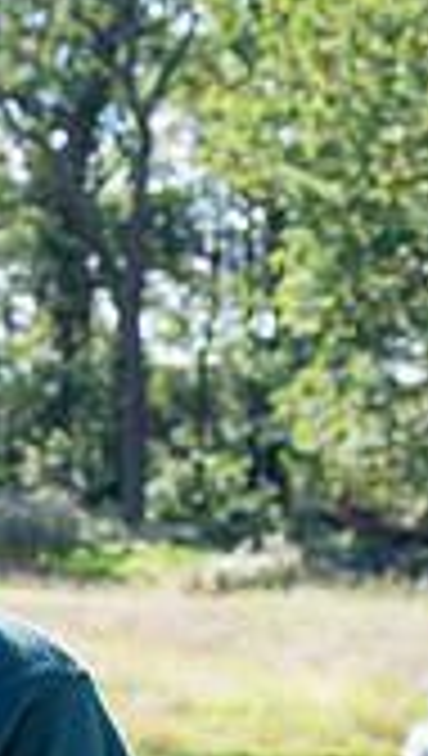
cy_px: 776
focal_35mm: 195
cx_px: -861
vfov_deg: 10.9
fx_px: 3919
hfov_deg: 5.8
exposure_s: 1/200
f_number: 7.1
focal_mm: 48
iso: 250
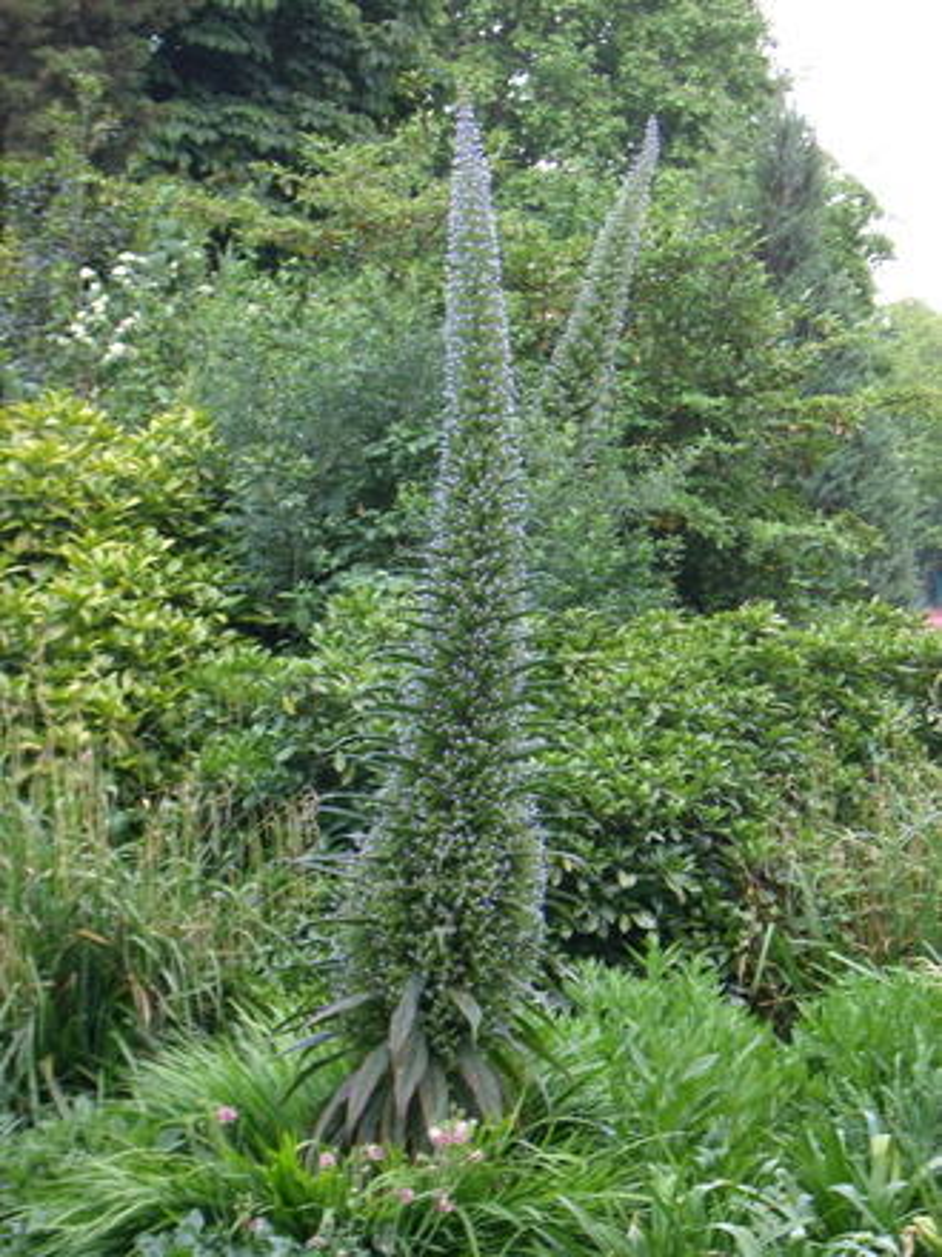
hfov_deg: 13.0
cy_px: 628
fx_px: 4136
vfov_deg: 17.3
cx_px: 471
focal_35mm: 114
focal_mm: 18.6
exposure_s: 1/60
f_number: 5.2
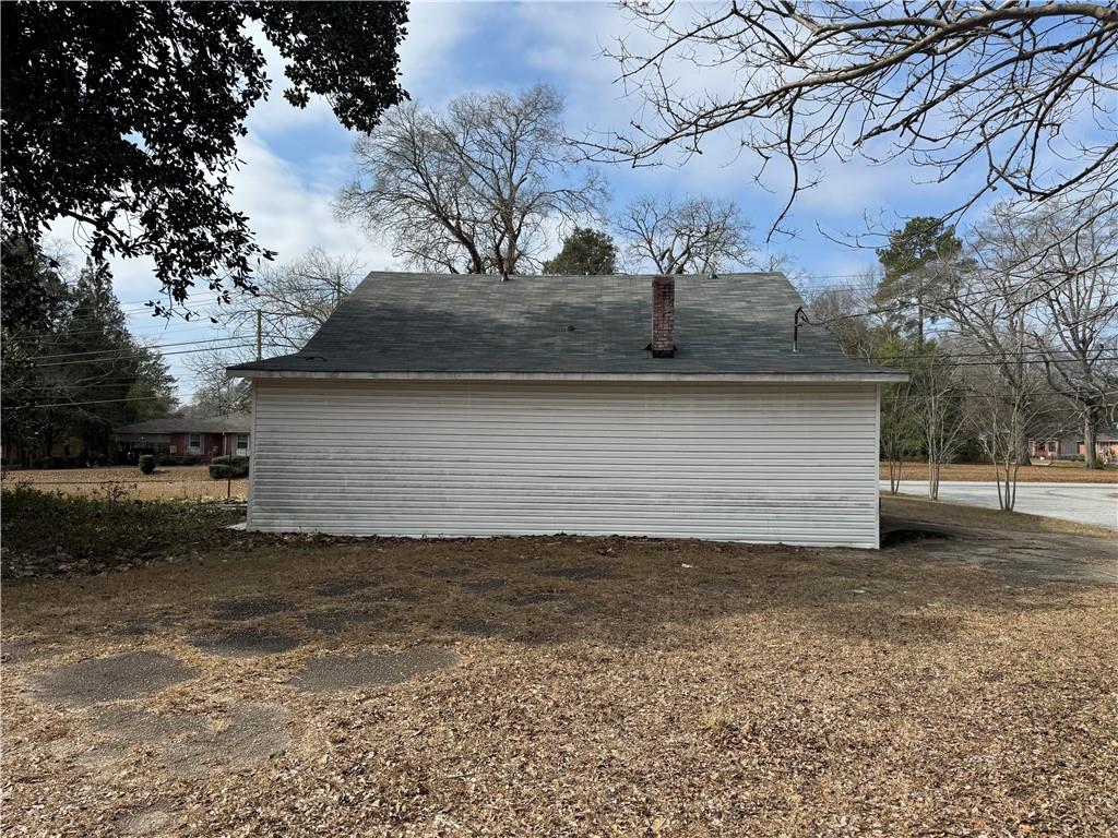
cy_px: 419
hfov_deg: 71.6
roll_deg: -1.2
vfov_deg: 56.8
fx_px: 775
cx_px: 559
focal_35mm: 24
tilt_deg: +0.9
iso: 80
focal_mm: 6.76
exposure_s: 1/4608
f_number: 1.78
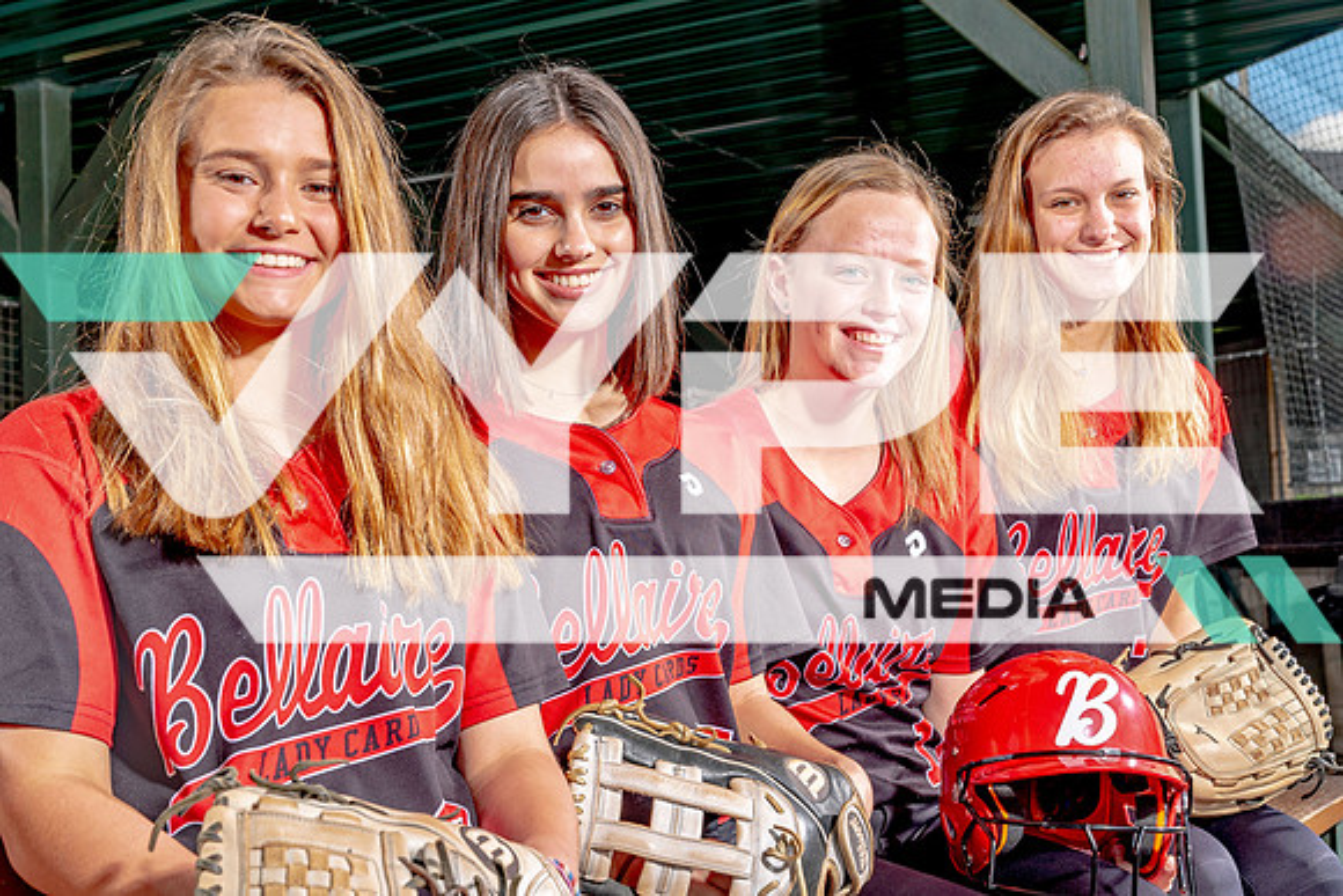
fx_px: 1855
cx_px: 638
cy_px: 485
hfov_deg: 39.8
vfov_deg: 27.2
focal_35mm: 50
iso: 100
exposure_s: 1/125
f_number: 8
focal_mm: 44
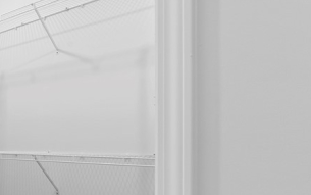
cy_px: 151
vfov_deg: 31.3
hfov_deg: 37.1
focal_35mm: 40
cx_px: -65
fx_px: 339
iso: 400
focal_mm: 16
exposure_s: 1/5
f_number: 11
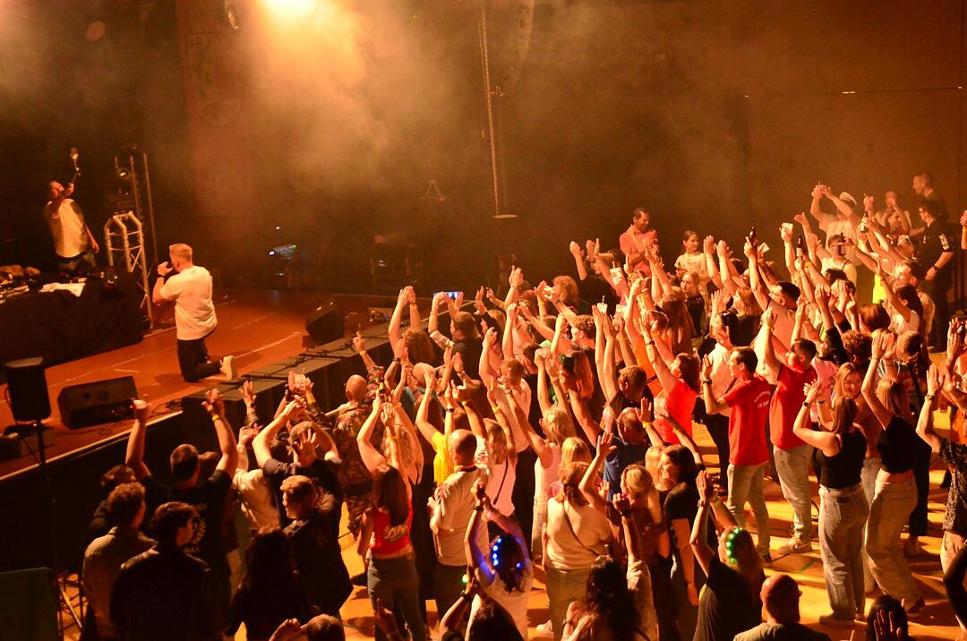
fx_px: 1850
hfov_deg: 29.3
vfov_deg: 19.7
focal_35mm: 69
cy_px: 320
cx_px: 484
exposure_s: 1/60
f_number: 5.6
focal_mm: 46
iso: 3200
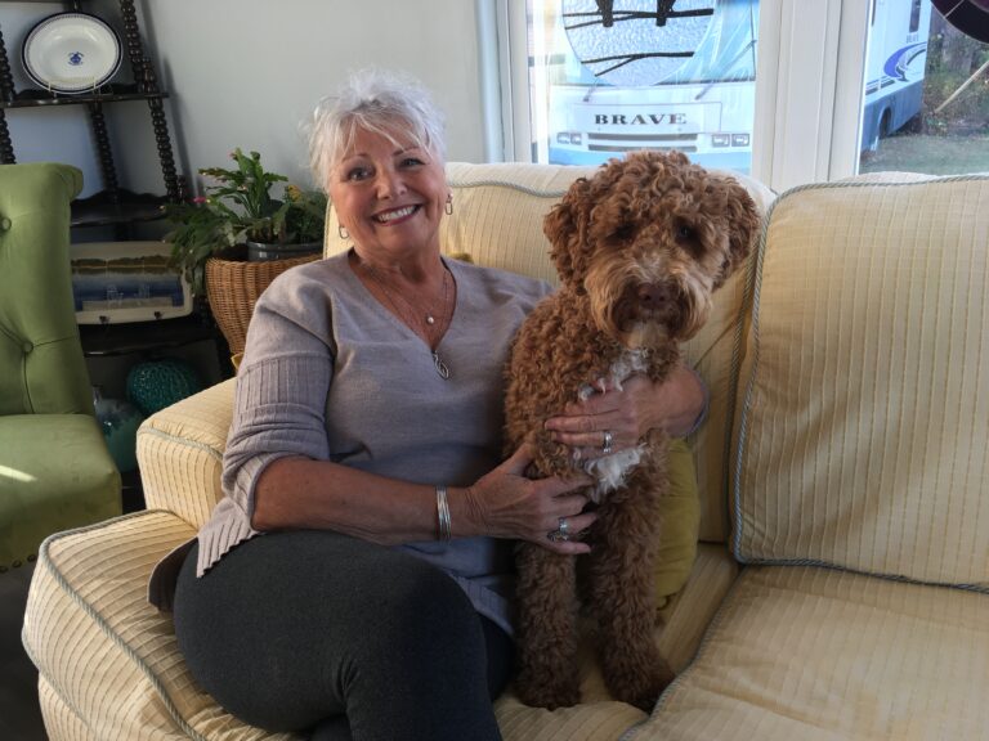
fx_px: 829
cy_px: 370
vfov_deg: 48.2
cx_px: 494
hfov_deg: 61.7
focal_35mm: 29
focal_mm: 4.15
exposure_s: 1/60
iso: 25
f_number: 2.2
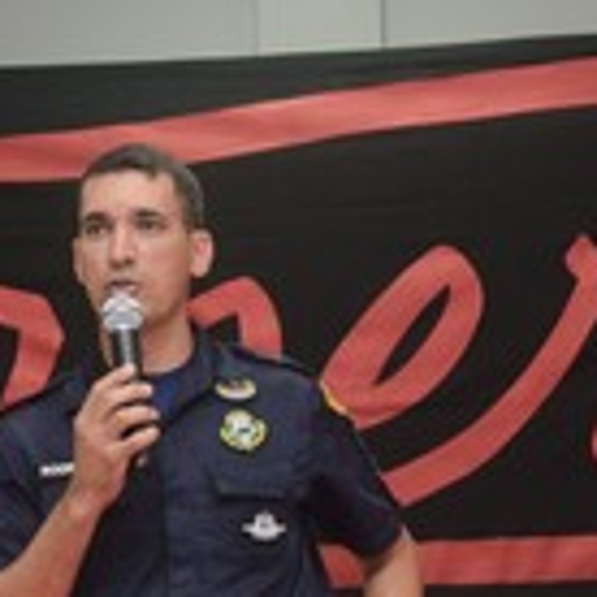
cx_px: 260
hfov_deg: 15.0
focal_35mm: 116
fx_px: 2263
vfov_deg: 14.9
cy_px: 541
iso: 1600
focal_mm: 28
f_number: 4
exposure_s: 1/125
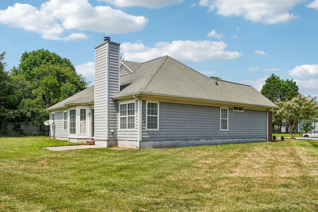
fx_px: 265
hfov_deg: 61.9
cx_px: 159
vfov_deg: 43.6
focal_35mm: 30
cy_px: 106
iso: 100
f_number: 8
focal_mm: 20
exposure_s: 1/125
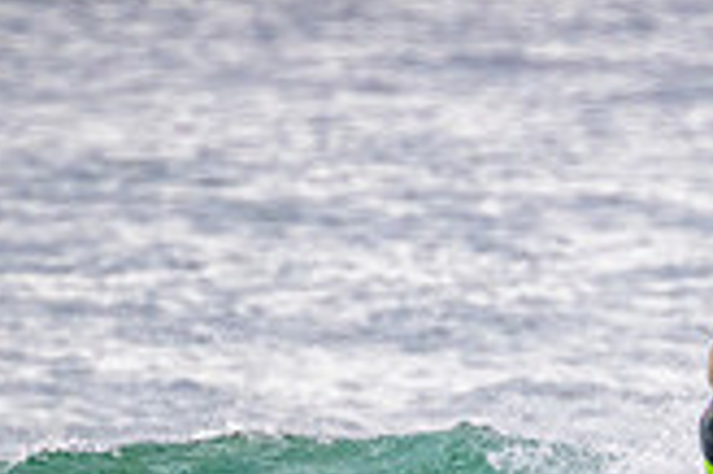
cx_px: 774
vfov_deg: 0.5
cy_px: 676
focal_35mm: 2834
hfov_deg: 0.7
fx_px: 56072
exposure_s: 1/2000
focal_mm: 800
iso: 3200
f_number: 11
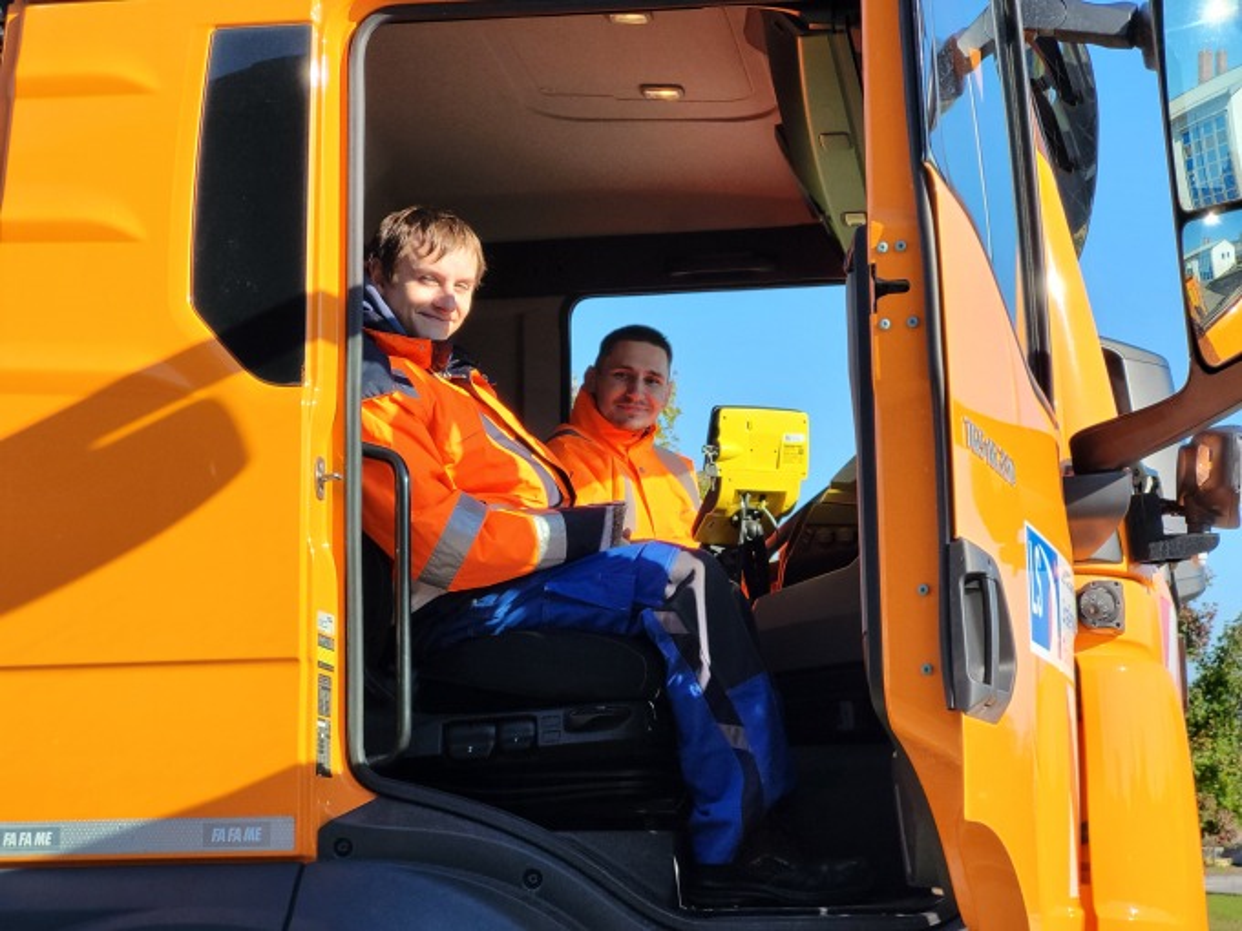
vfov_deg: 19.4
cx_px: 621
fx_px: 2727
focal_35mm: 76
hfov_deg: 25.7
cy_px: 466
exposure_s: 1/441
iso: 25
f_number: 2.4
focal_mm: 7.12
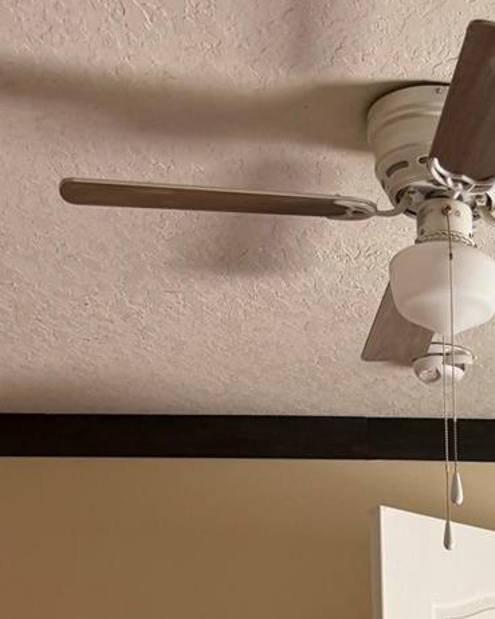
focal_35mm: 78
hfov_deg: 18.0
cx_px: 699
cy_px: 839
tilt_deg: +2.0
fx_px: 1428
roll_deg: +1.2
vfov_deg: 21.7
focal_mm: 6.76
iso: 160
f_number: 1.78
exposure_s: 1/121
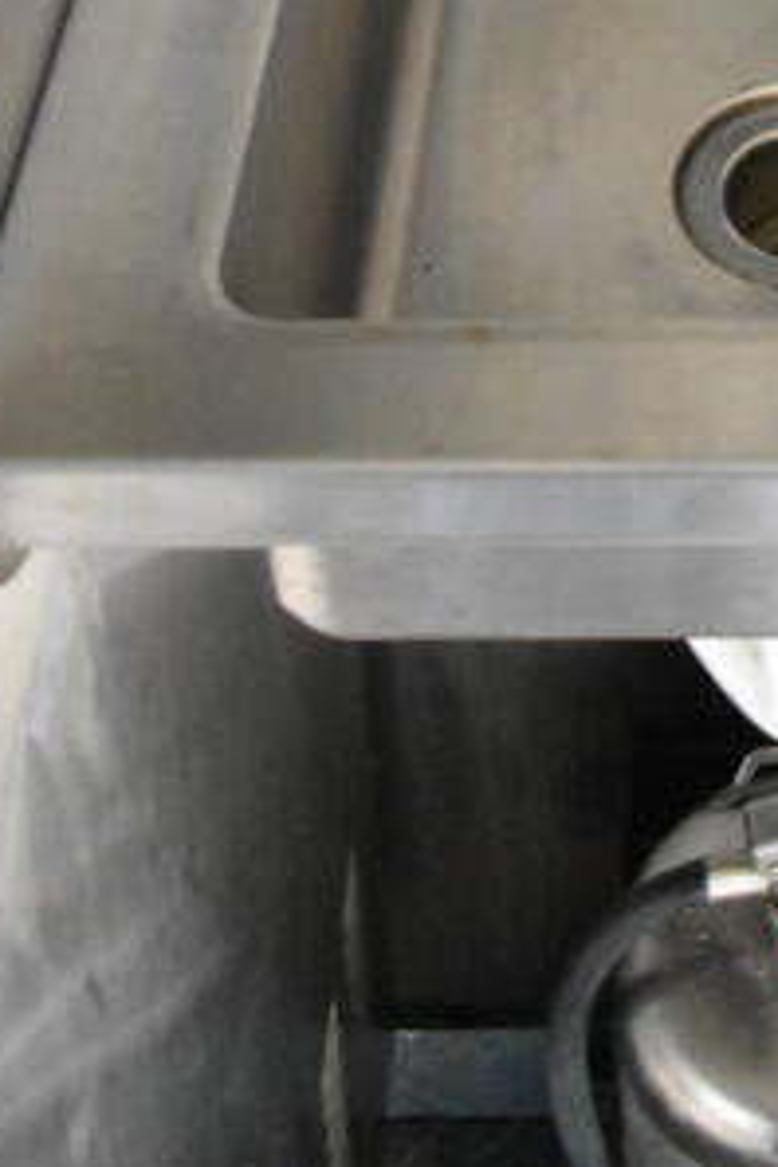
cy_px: -503
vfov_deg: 21.2
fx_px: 2690
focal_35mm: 83
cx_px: 825
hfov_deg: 16.0
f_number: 3.5
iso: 8000
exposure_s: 1/30
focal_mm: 18
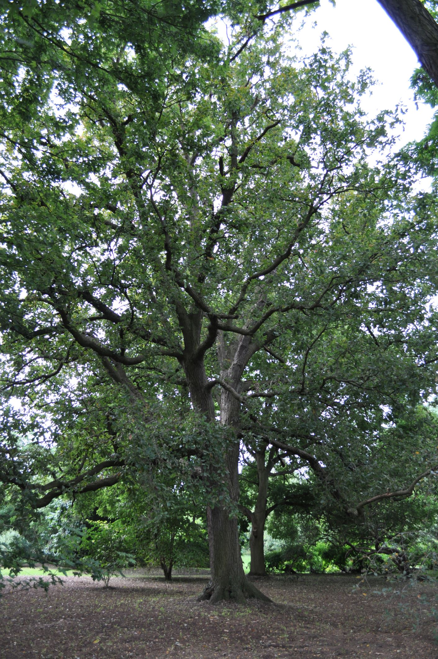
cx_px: 219
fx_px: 549
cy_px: 330
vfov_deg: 62.0
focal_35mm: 30
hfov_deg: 43.5
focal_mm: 20
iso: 400
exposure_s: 1/125
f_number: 5.6
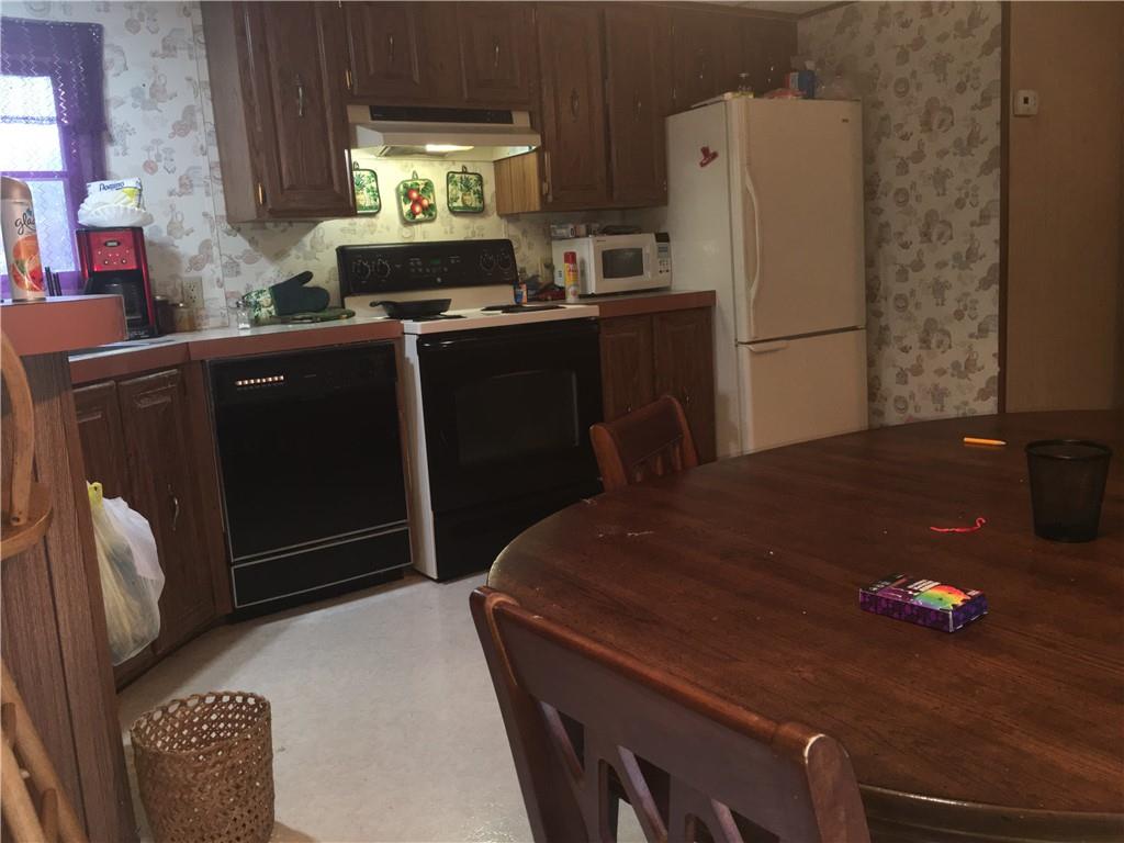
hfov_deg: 61.7
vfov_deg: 48.2
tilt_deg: -8.7
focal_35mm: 29
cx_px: 562
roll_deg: +3.0
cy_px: 422
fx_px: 942
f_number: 2.2
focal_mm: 4.15
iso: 80
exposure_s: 1/30
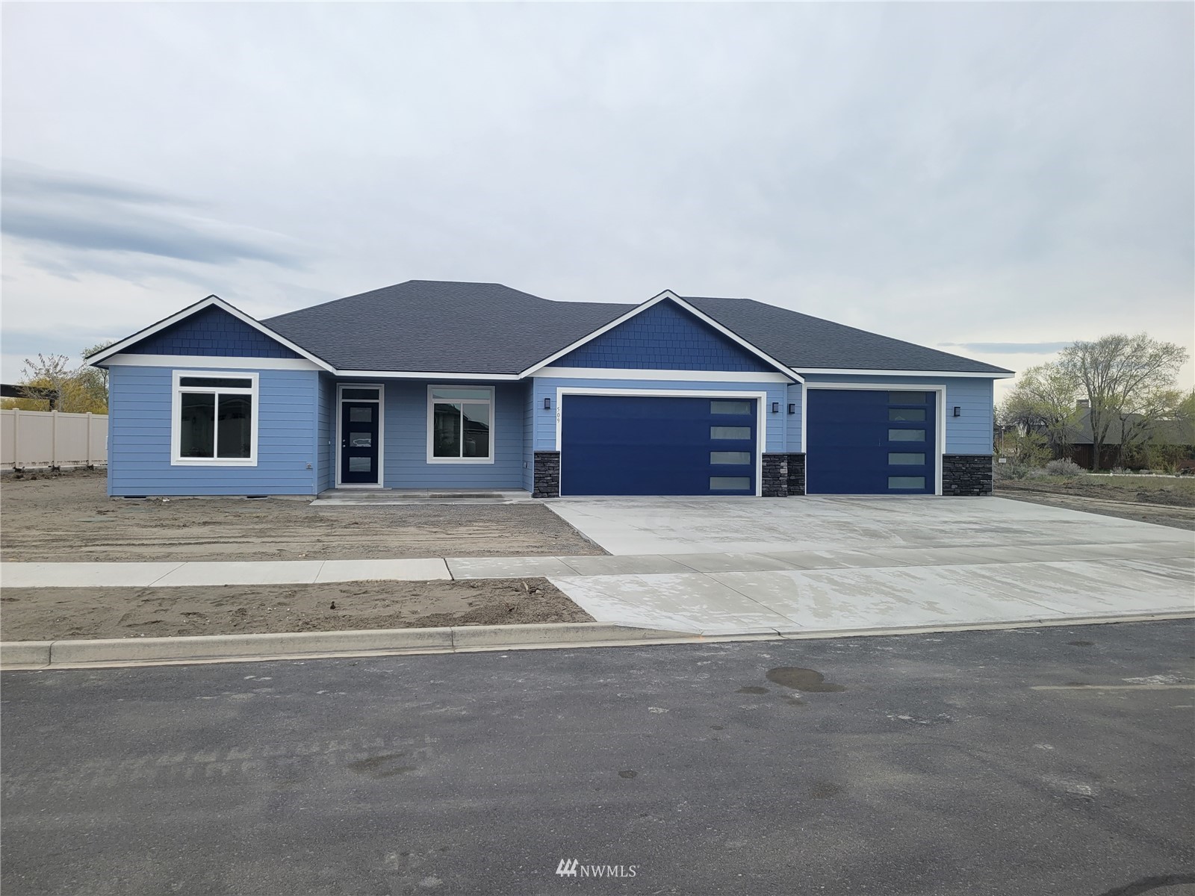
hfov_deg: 67.3
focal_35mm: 26
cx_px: 598
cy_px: 448
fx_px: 898
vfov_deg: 53.1
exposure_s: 1/1606
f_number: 1.8
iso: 40
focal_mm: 5.4
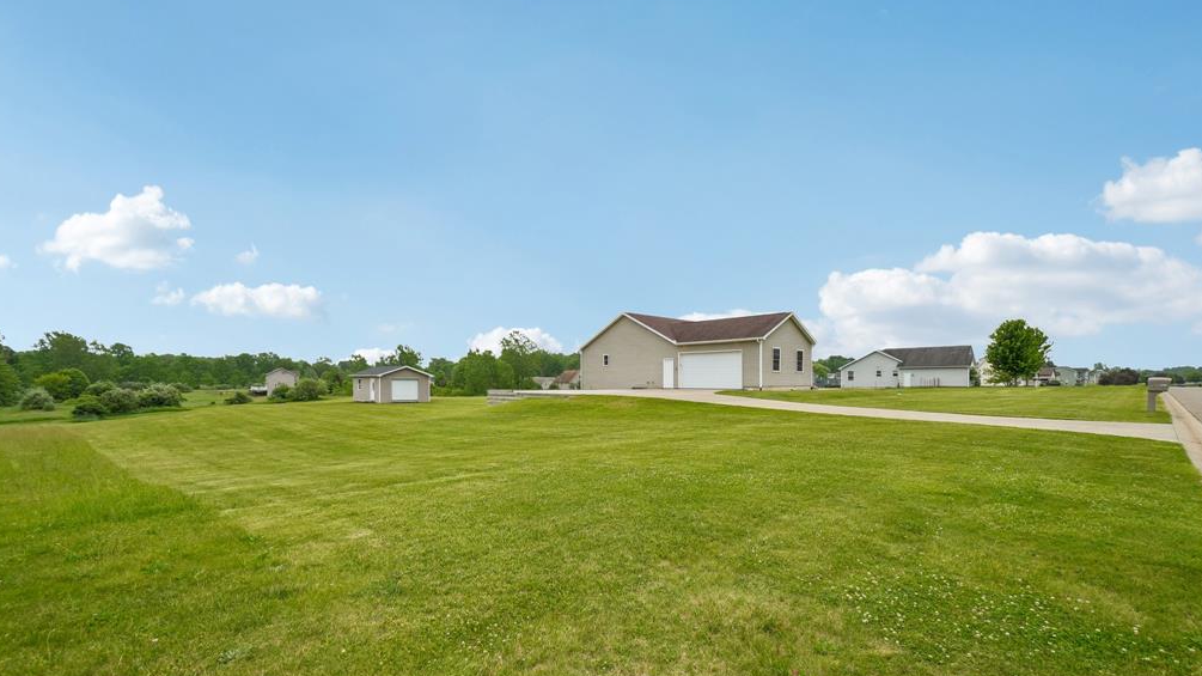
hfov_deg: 99.4
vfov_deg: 66.7
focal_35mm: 16
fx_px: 510
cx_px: 598
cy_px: 389
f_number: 8
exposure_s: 1/350
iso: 100
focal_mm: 10
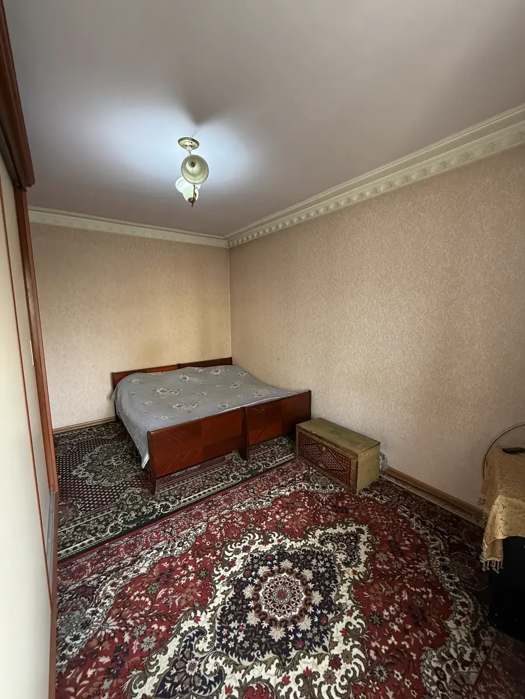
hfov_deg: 85.7
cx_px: 262
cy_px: 350
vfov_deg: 102.1
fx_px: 283
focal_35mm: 14
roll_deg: -0.1
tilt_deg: -7.0
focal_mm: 2.22
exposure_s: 1/96
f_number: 2.2
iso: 320
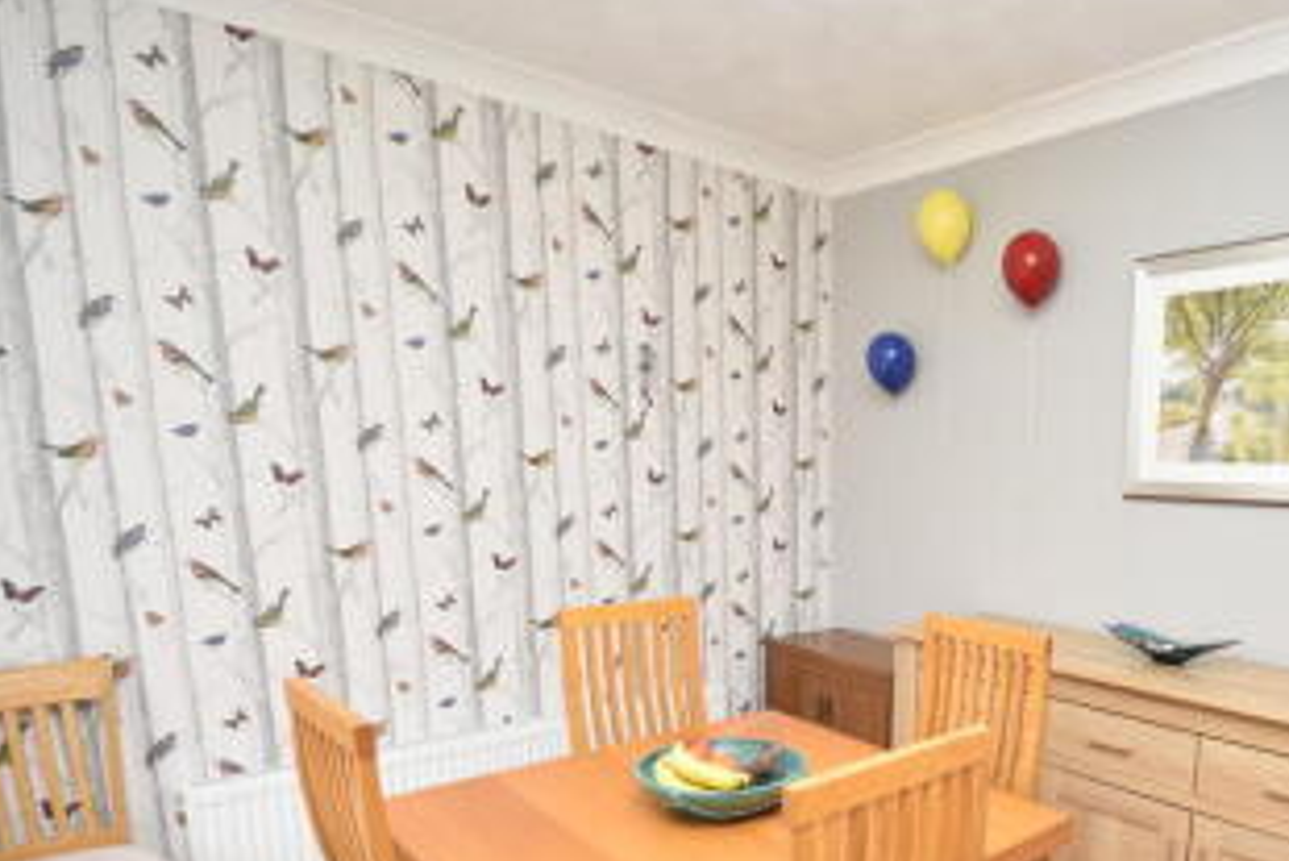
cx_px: 915
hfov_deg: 72.4
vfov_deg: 52.9
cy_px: 638
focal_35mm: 23
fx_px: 824
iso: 800
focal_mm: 10
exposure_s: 1/160
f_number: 4.5
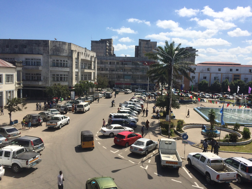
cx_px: 126
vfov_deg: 48.2
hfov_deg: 61.7
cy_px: 94
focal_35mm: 29
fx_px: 211
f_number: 2.2
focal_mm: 4.15
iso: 32
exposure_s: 1/3425
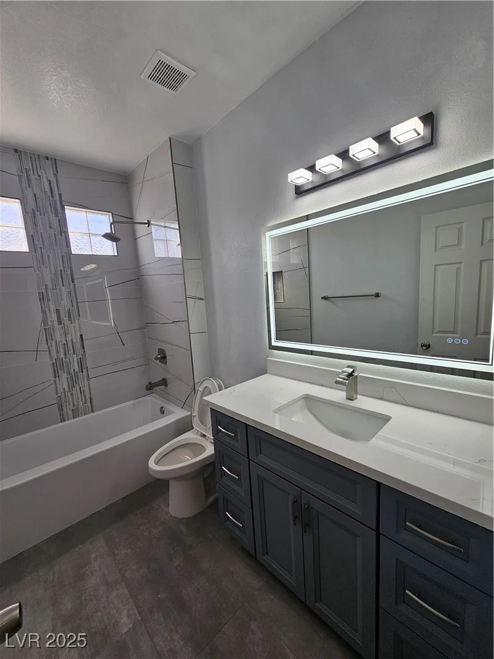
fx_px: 247
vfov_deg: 106.2
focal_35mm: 13
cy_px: 330
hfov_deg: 89.9
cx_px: 247
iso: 50
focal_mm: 2.2
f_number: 2.2
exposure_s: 1/120
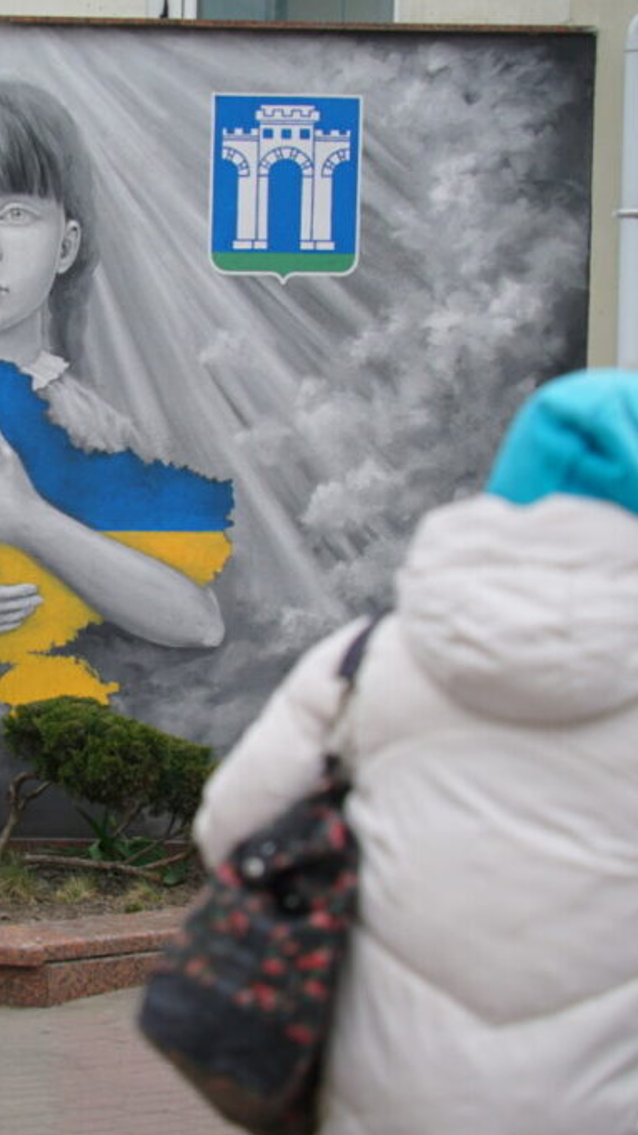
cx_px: 10
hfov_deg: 3.9
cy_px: 568
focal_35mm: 315
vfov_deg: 6.9
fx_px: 9475
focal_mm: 200
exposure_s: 1/320
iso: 100
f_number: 5.6
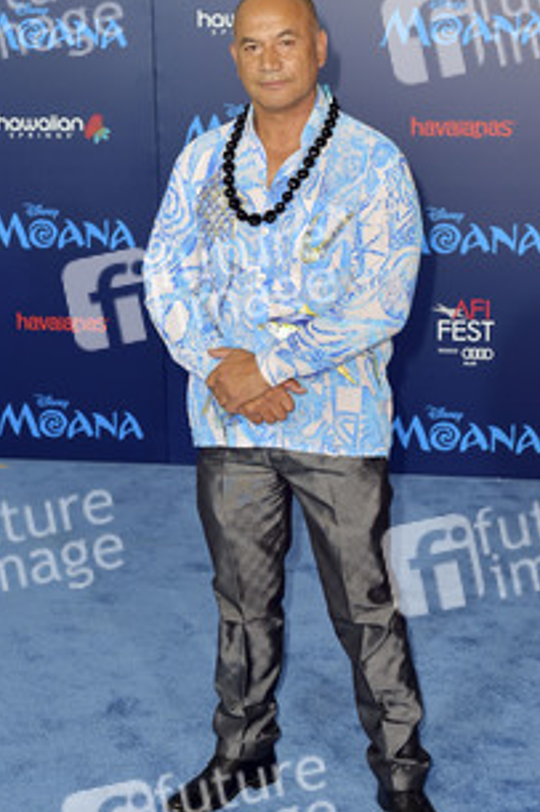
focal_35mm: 63
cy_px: 421
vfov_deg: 31.9
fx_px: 1419
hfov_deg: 21.5
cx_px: 278
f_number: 4.5
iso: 400
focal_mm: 48
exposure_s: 1/320
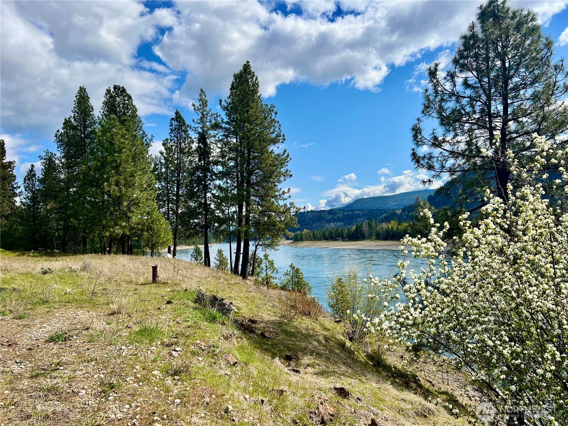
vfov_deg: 53.1
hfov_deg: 67.3
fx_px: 427
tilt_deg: +3.2
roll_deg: +2.6
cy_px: 213
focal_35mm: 26
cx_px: 284
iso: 50
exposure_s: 1/5319
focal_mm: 5.7
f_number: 1.5
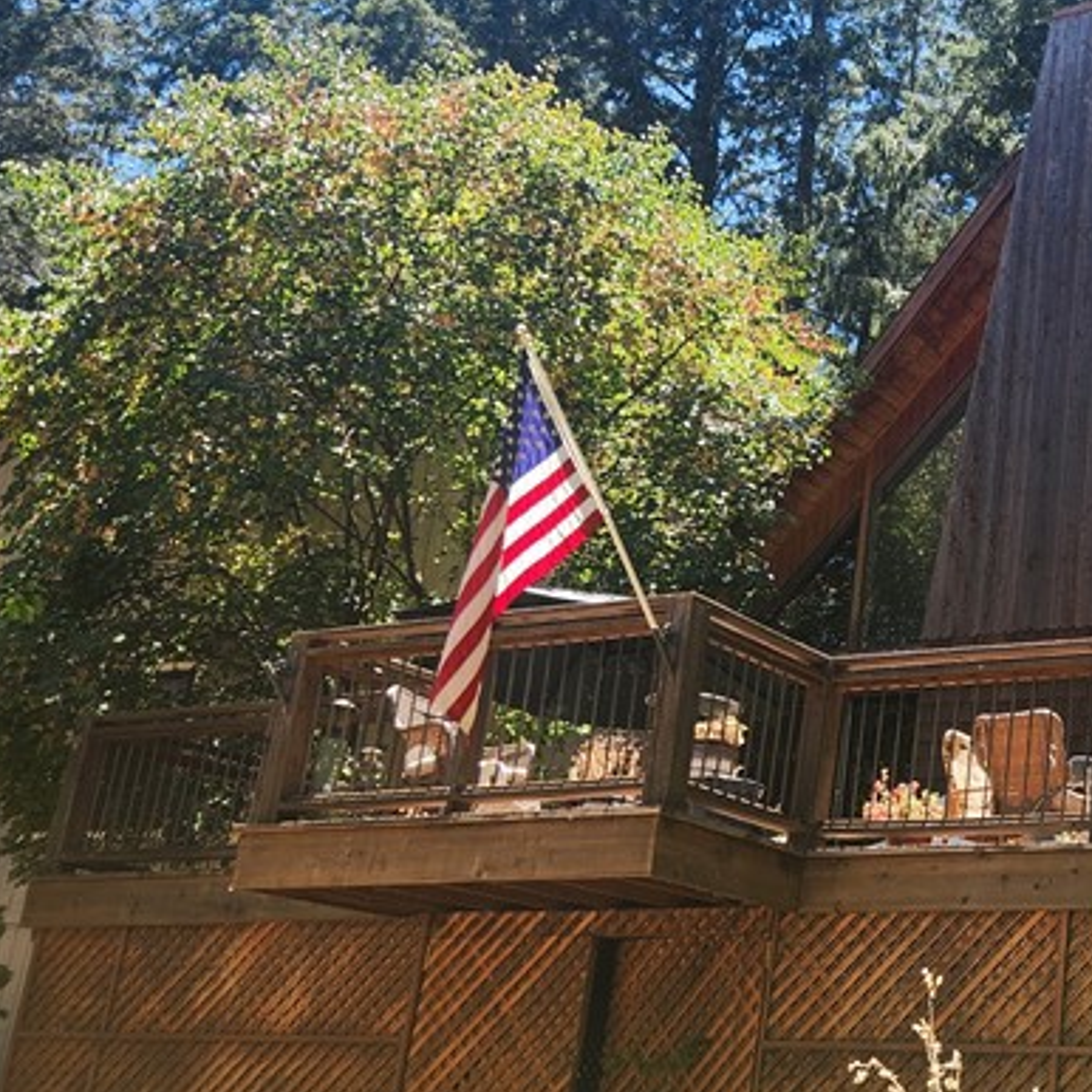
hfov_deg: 29.1
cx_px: 1146
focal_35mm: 54
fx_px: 1927
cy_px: 535
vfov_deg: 31.6
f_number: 1.8
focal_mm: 5.4
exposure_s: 1/377
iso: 20
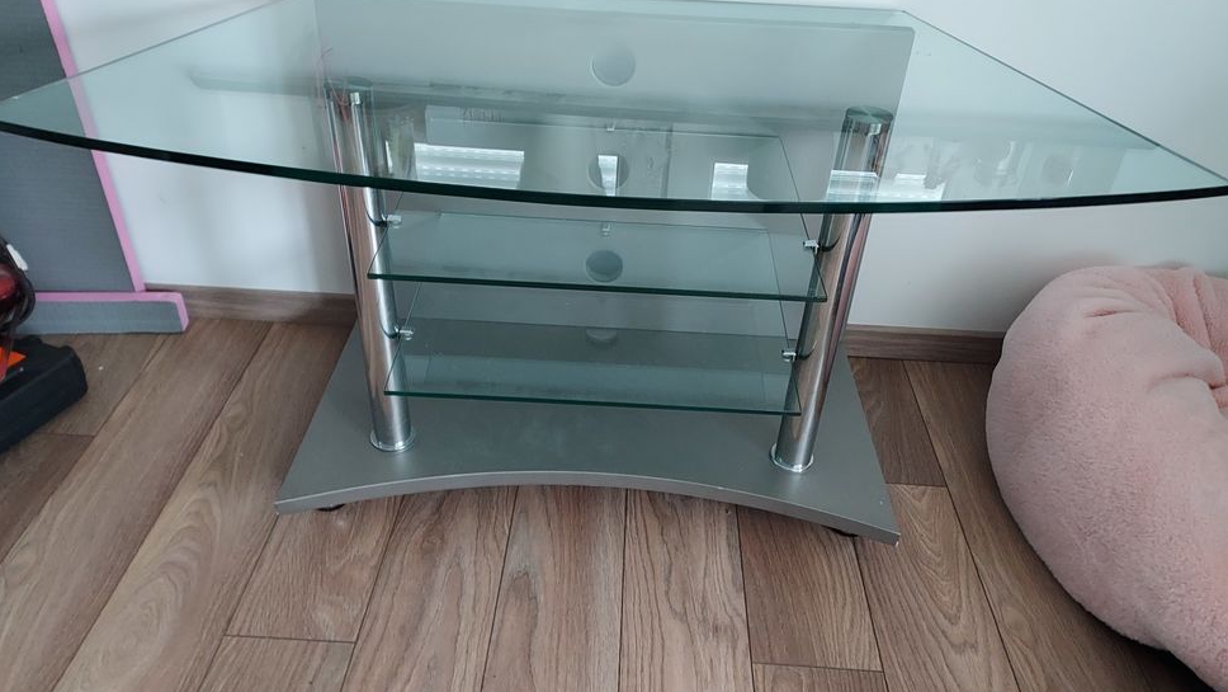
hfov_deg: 69.8
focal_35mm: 27
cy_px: 349
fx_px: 879
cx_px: 611
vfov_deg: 42.9
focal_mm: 4.6
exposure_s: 1/25
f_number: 1.8
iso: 500
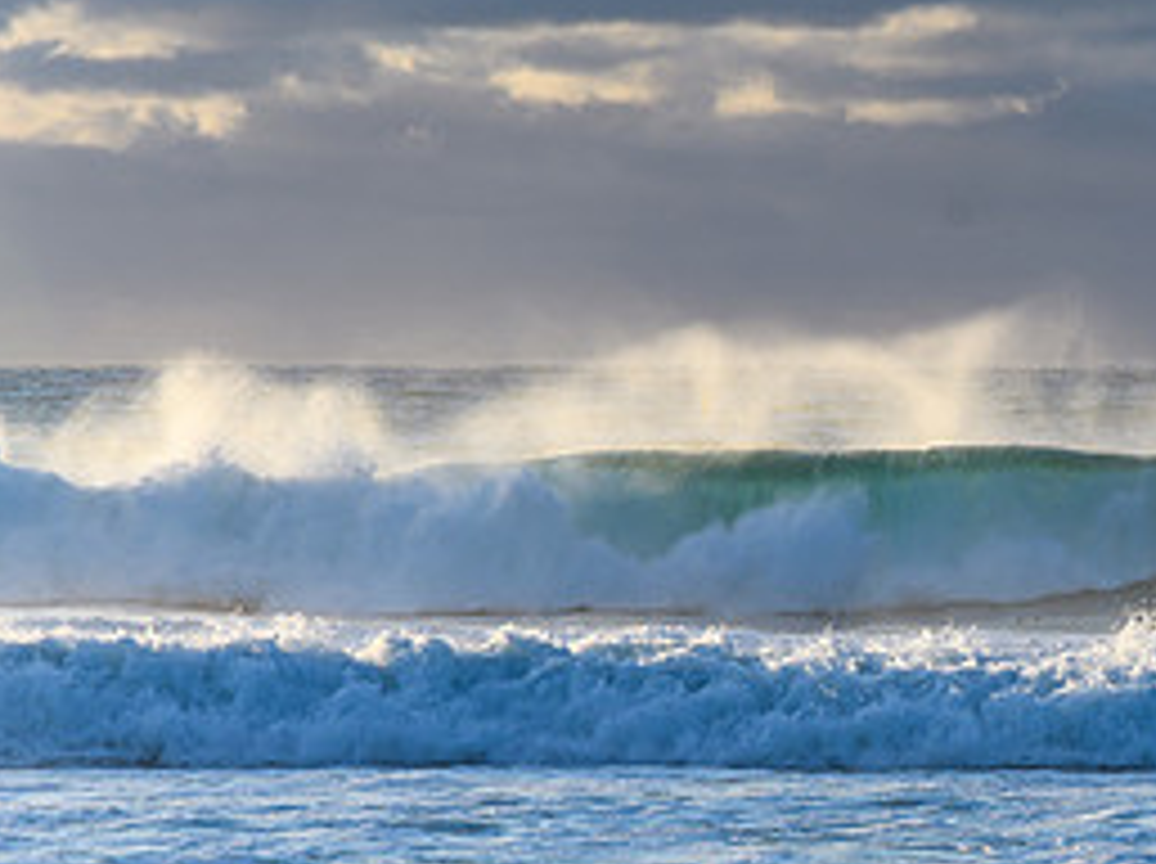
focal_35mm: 266
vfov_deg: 5.6
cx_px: 1143
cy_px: 479
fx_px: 8871
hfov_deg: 7.4
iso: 50
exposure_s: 1/40
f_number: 10
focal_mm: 80
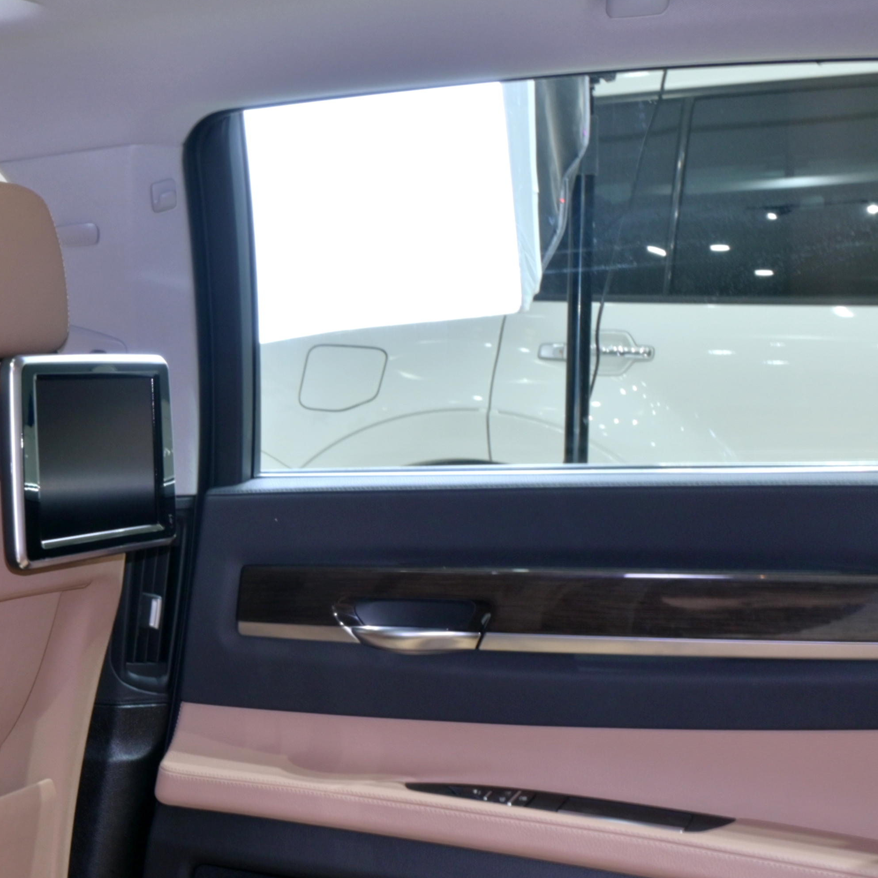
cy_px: 594
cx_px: -328
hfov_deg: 21.8
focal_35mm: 70
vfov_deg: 24.7
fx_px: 1997
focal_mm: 19.5
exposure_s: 1/8
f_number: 7.1
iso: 125
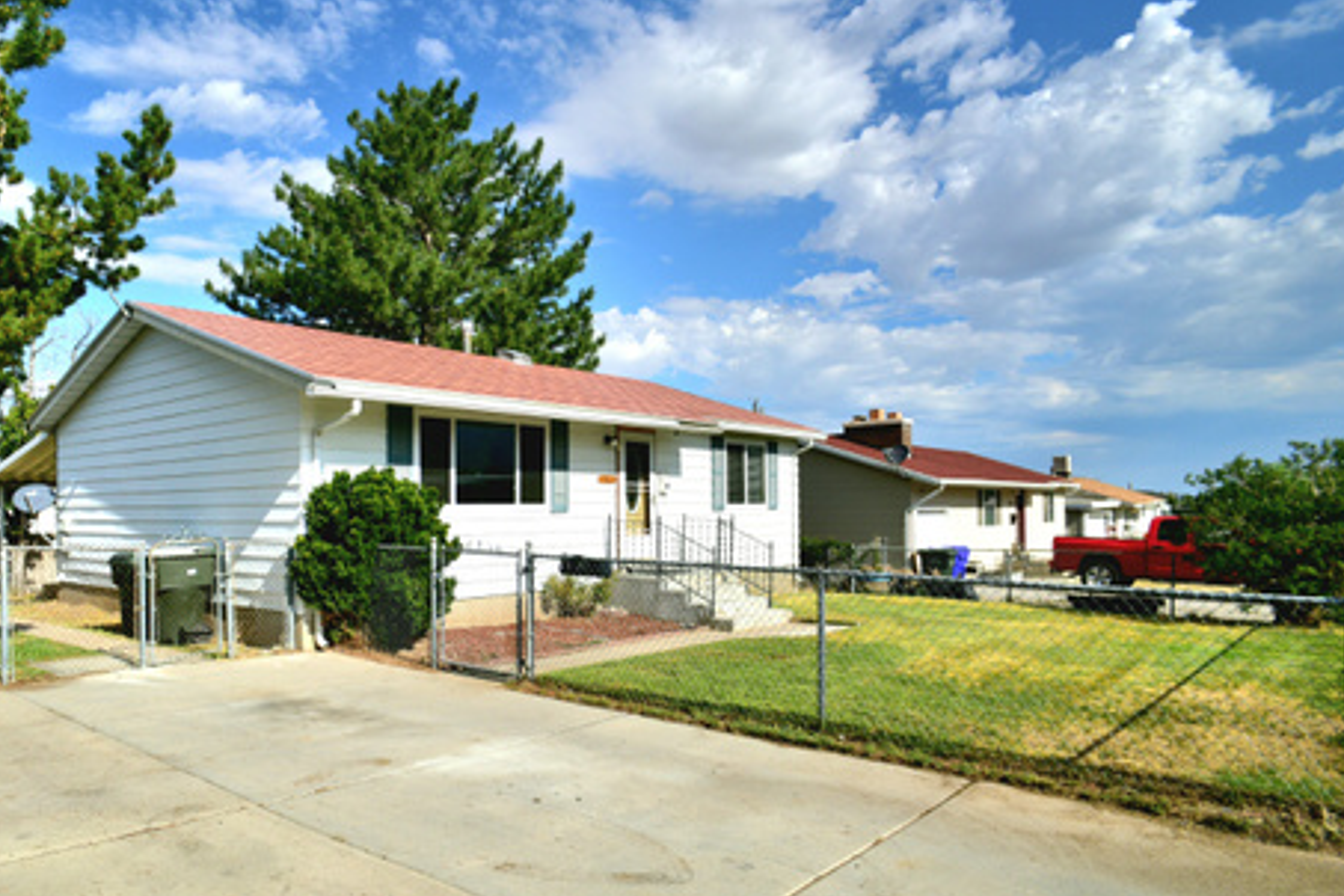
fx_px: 896
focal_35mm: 24
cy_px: 506
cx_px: 507
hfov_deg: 72.6
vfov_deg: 53.0
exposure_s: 1/10000
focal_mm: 17
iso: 400
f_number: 7.1
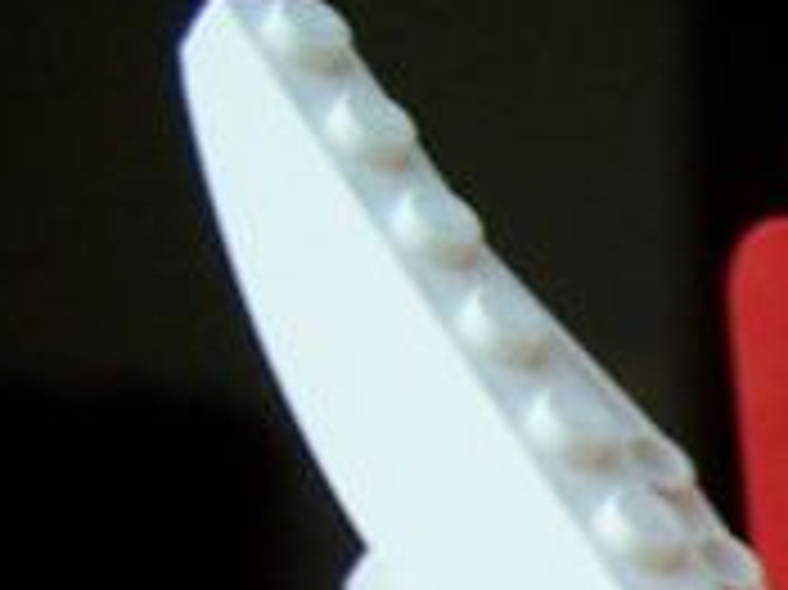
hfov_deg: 6.3
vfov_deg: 4.8
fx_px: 6802
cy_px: 1468
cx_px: 1918
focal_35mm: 299
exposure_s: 1/180
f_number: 3
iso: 80
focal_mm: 8.5
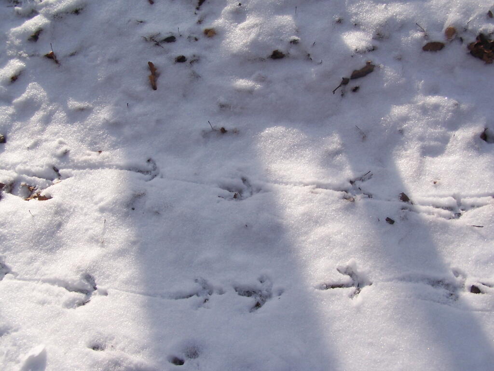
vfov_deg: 36.0
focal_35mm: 40
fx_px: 571
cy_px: 186
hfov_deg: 46.8
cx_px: 247
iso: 100
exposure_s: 1/640
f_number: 4
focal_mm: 6.7
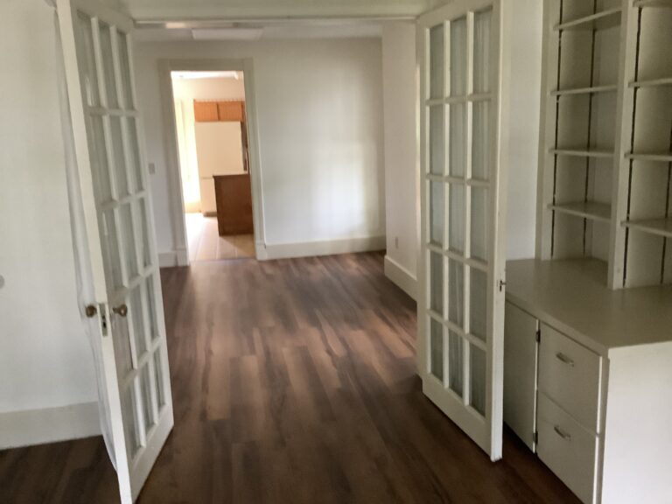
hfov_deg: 58.4
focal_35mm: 31
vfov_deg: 45.4
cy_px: 252
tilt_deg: -15.0
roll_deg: +0.4
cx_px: 336
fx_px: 602
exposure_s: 1/30
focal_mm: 3.3
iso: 400
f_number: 2.4
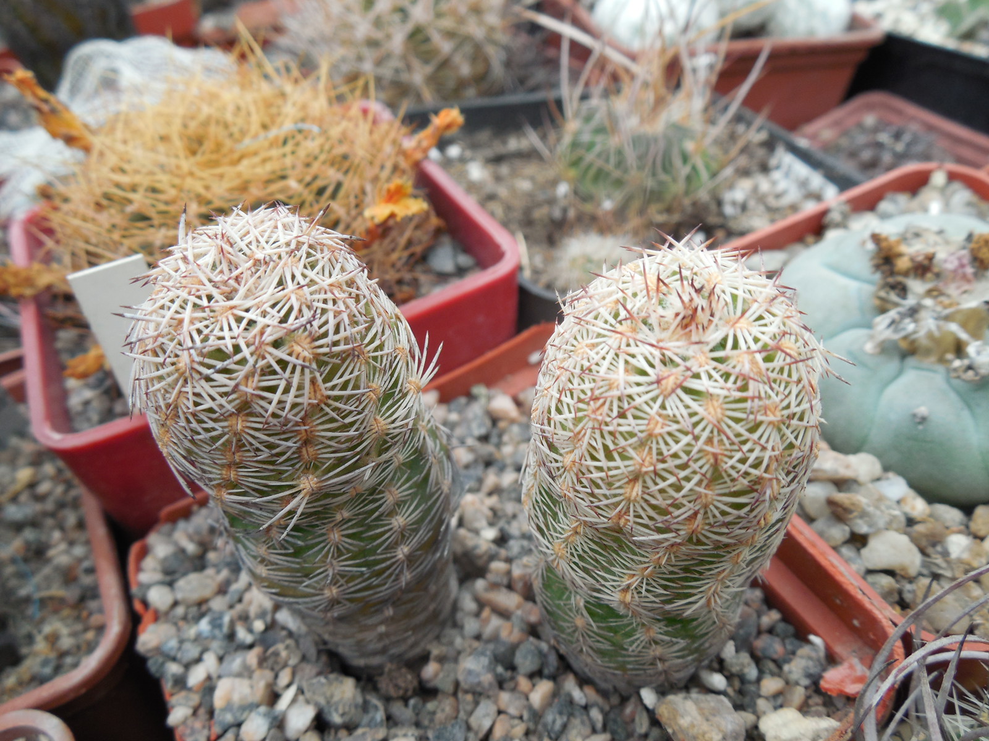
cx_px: 494
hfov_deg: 58.4
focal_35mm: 31
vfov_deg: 45.4
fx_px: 886
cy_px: 370
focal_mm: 5.6
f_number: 3.6
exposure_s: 1/160
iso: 125
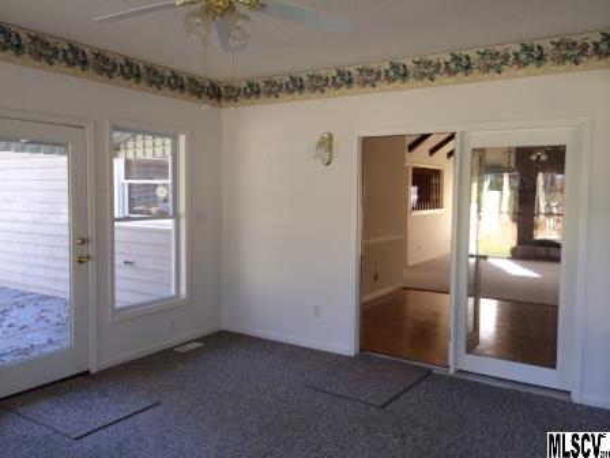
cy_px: 229
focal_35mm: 30
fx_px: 529
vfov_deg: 46.8
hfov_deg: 60.0
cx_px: 305
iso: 40
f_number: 2.2
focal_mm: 4.12
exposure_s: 1/60
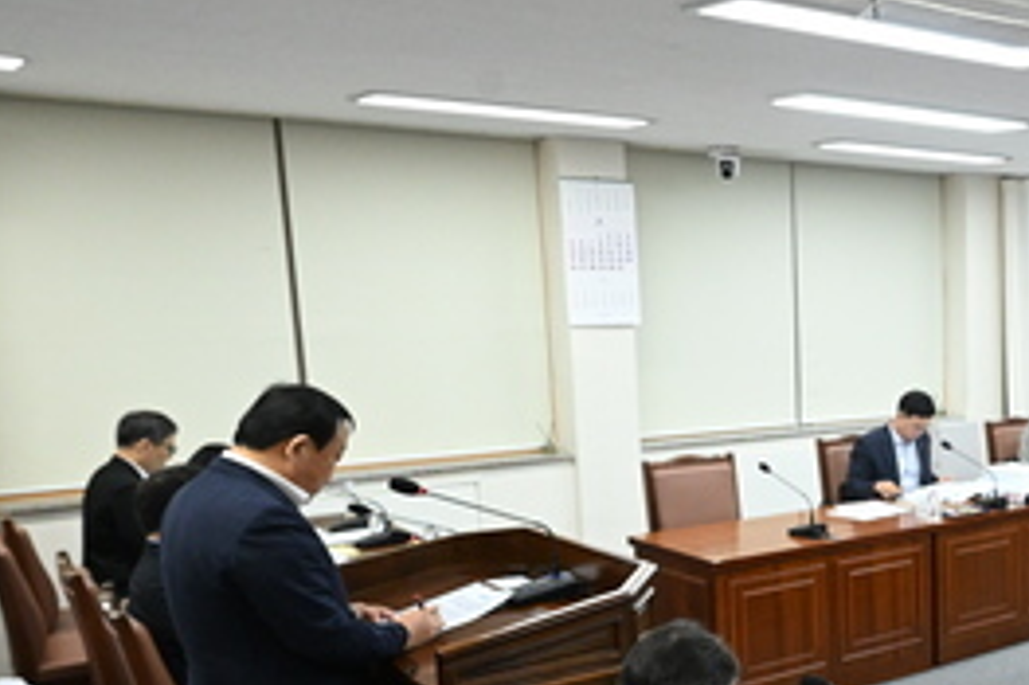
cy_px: 503
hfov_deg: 37.6
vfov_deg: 29.9
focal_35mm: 44
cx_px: 1115
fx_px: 1262
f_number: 5.6
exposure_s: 1/125
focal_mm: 18.5
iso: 3200
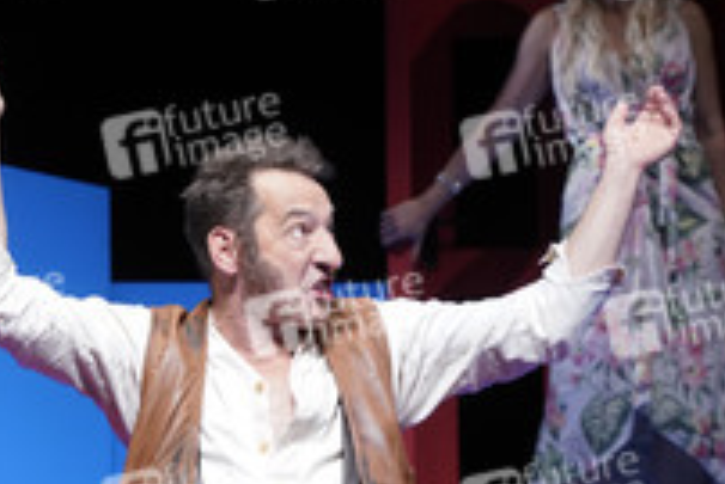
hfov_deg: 9.2
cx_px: 242
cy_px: 226
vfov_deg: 6.2
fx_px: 4494
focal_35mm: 223
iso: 2000
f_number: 5.6
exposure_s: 1/400
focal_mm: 100
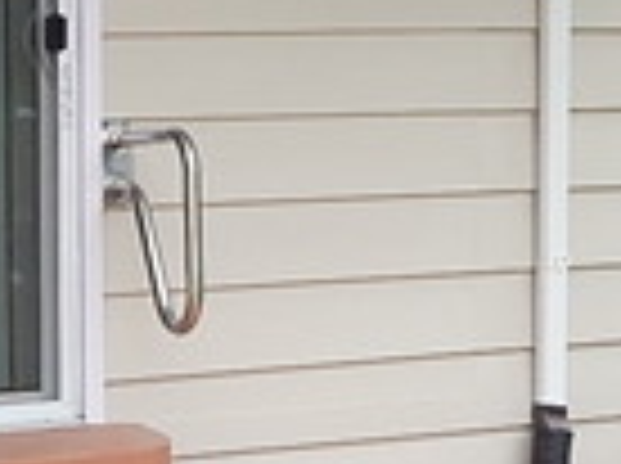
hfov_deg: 13.7
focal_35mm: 144
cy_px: 257
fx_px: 2579
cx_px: 441
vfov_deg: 10.3
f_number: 3.2
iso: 125
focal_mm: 5.6
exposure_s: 1/80
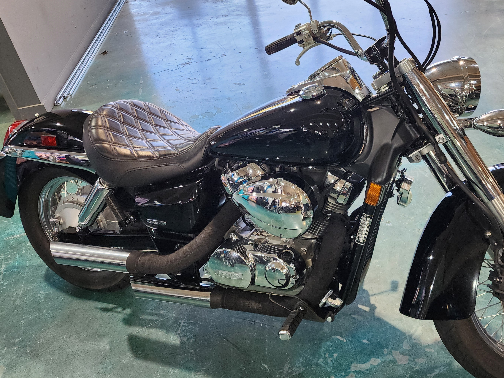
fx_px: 495
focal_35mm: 34
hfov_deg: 53.3
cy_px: 153
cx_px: 318
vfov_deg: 41.6
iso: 160
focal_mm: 6.4
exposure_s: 1/180
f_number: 1.8
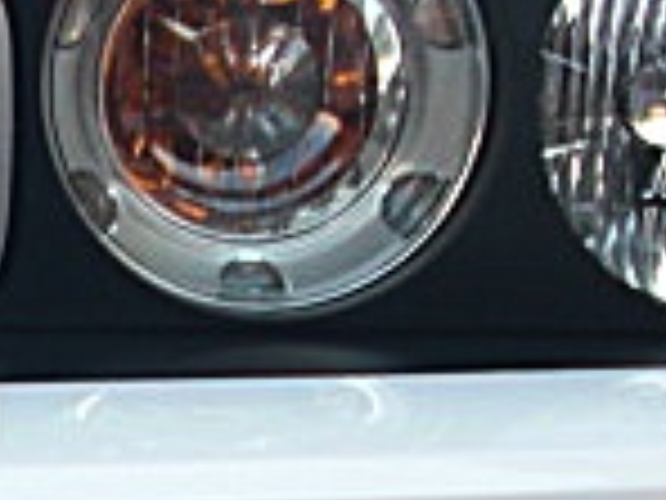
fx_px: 3001
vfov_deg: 9.4
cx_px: -238
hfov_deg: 12.2
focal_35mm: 156
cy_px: 586
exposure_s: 1/100
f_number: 2.8
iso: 50
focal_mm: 6.3
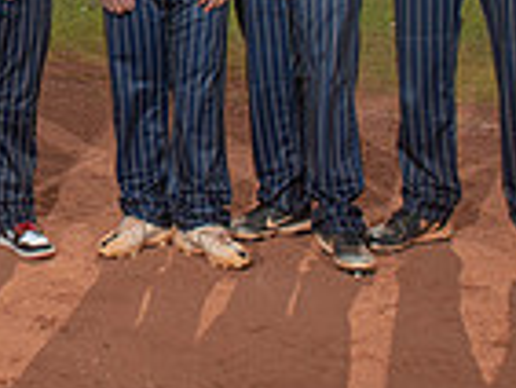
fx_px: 1656
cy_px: -119
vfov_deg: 12.9
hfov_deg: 16.7
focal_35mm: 111
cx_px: -147
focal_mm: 27
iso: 320
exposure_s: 1/250
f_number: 10
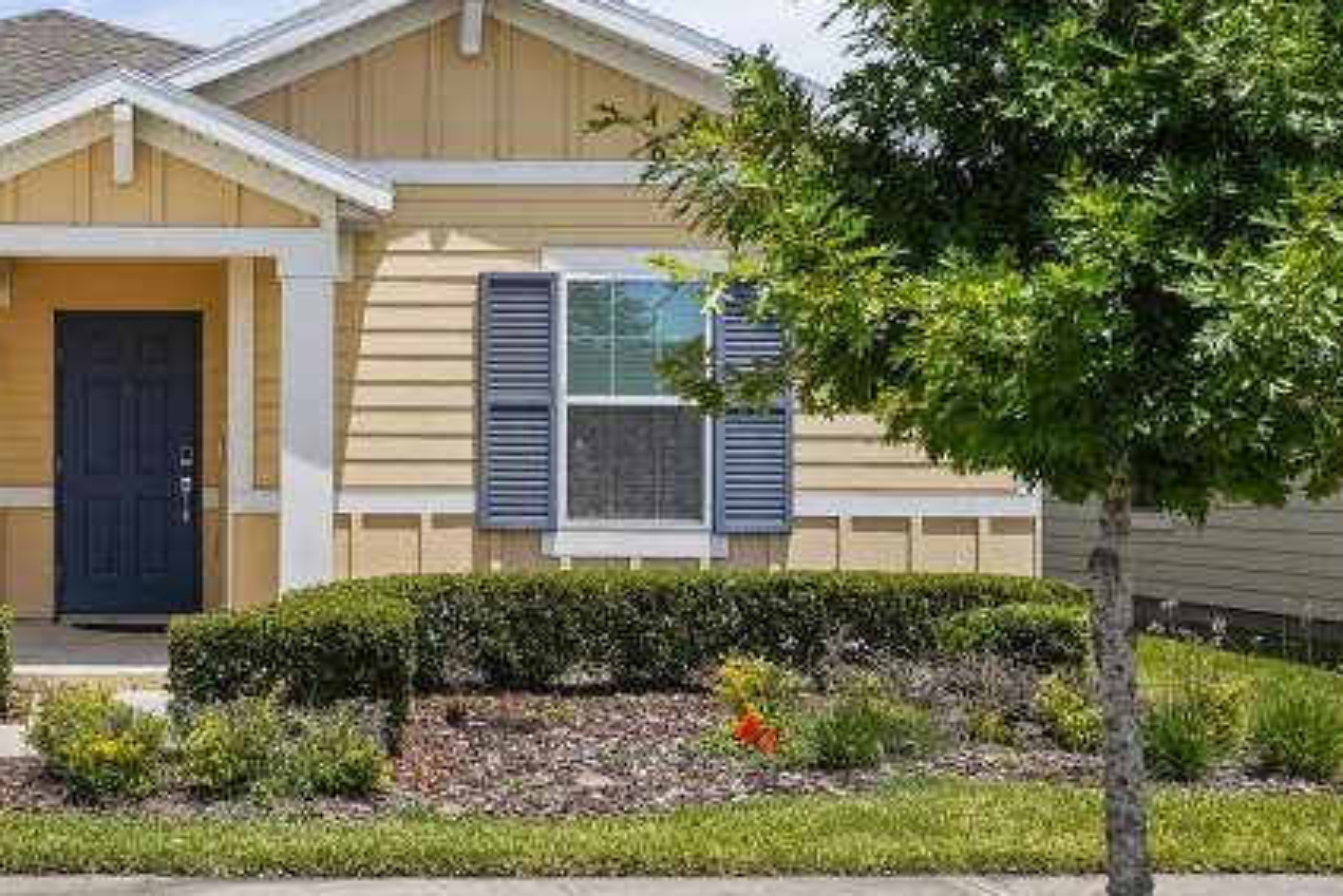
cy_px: 356
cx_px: 168
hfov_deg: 29.4
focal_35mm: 66
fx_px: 2463
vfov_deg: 20.6
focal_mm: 35
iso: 160
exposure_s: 1/800
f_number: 9
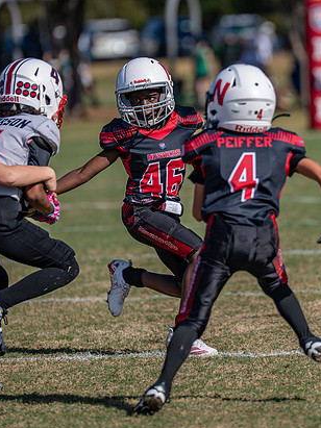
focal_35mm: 415
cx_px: 222
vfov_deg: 4.8
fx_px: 5134
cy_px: 147
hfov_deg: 3.6
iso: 100
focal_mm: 200
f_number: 2.8
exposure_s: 1/2500
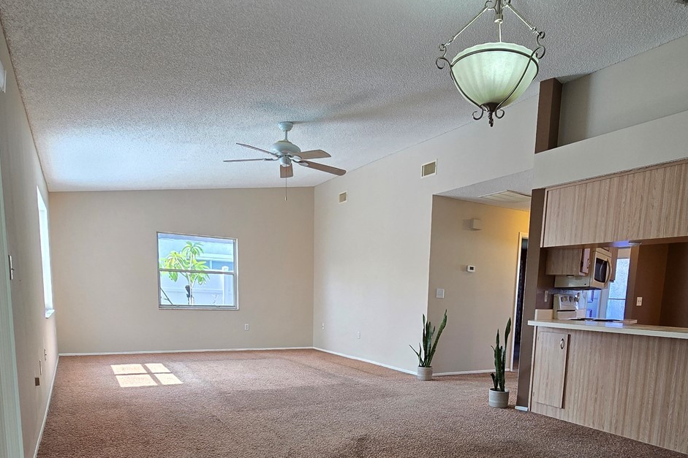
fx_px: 439
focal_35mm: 23
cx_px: 397
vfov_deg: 51.7
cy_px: 366
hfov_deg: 75.6
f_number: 2.2
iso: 80
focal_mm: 2.2
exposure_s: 1/60
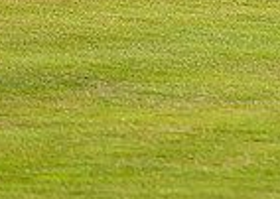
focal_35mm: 1926
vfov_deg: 0.7
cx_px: 629
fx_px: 15294
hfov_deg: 1.0
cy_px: -250
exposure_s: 1/3200
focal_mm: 400
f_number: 4
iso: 500
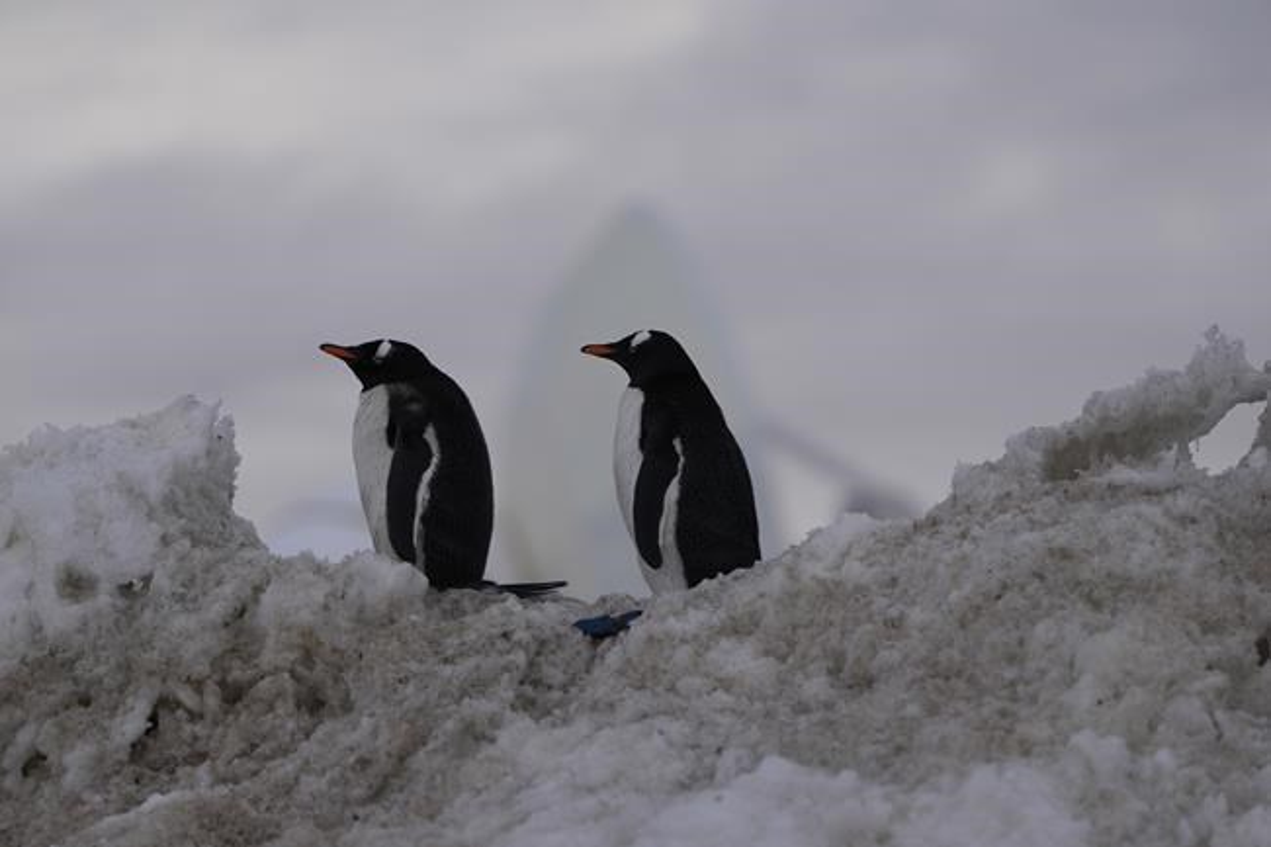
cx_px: 636
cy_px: 424
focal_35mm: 200
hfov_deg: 10.3
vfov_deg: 6.9
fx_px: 7059
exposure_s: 1/640
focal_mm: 200
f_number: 3.5
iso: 125
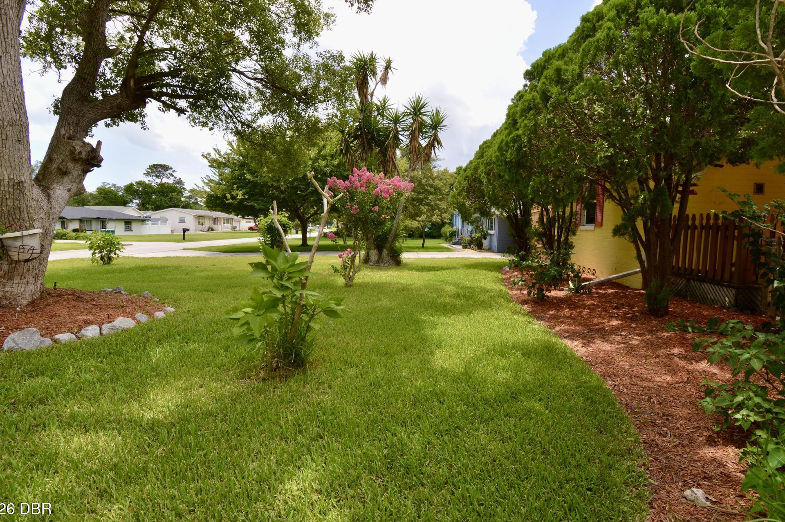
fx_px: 349
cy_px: 256
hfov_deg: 96.8
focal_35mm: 16
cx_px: 385
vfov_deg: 73.6
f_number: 8
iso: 100
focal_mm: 10
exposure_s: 1/160
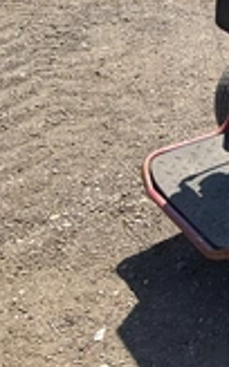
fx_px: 752
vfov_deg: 27.0
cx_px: 442
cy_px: 72
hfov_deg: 14.6
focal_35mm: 75
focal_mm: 3
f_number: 1.8
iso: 25
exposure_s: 1/898
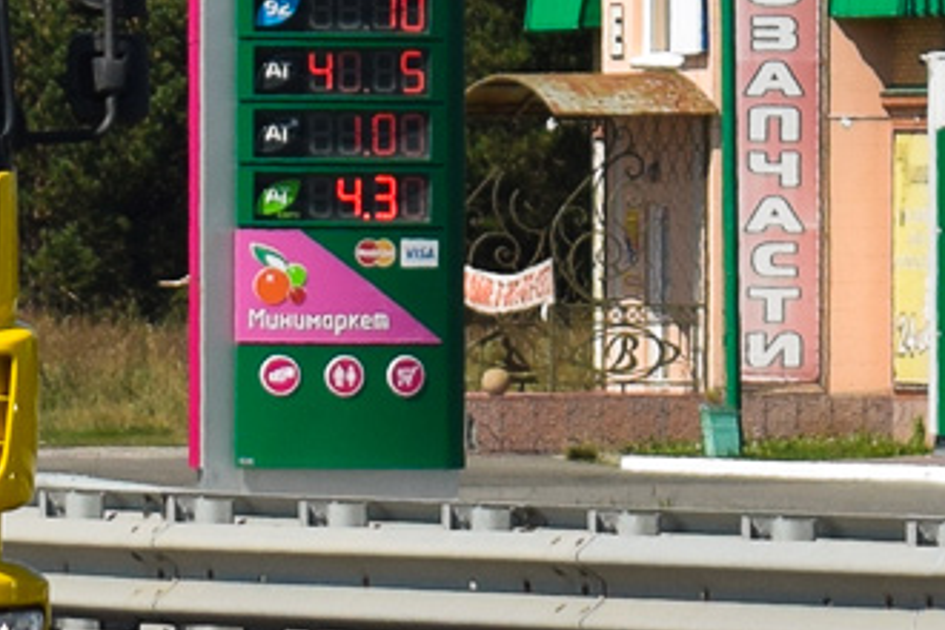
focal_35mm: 300
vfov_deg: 4.6
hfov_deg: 6.7
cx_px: -770
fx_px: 7870
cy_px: 135
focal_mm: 55
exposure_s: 1/800
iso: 100
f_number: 5.6
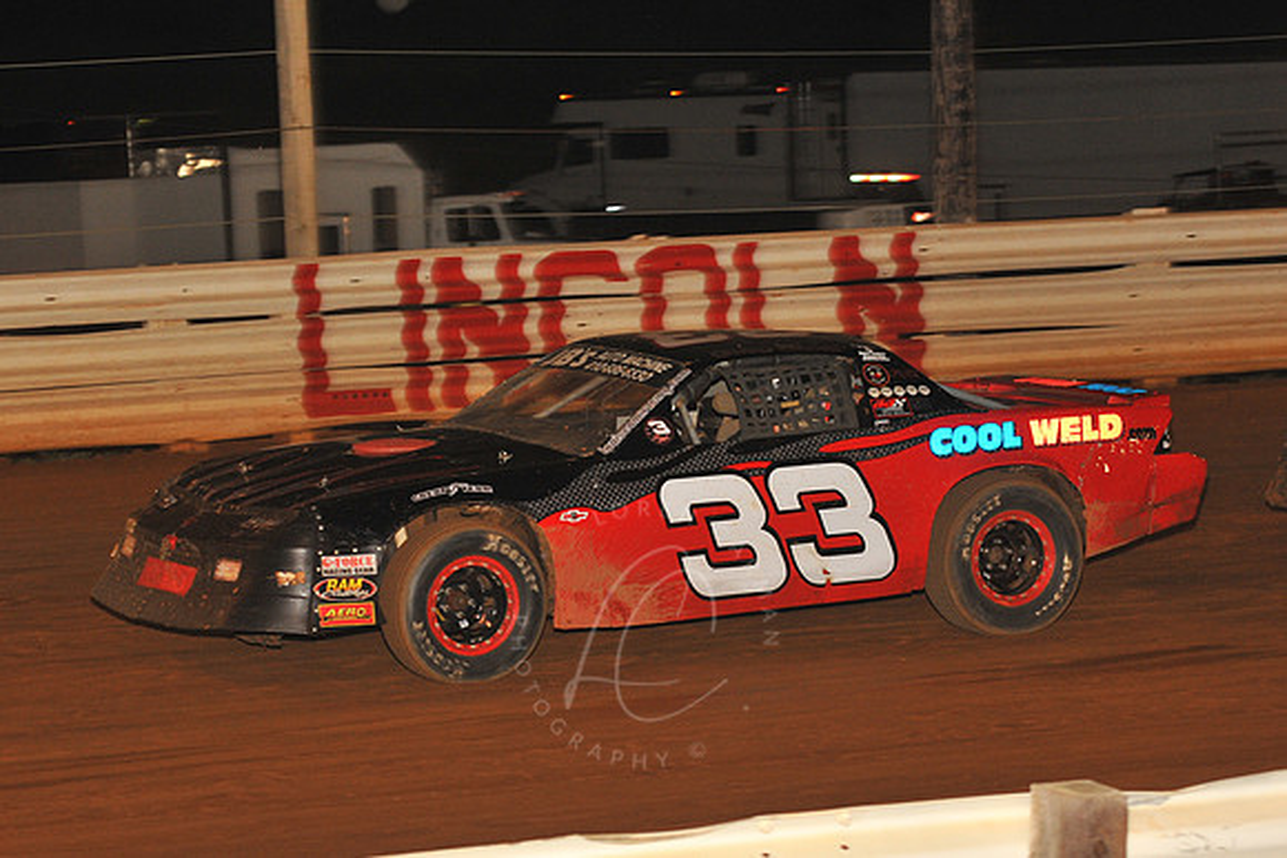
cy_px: 429
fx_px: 4291
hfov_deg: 17.1
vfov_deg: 11.4
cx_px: 644
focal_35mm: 120
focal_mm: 120
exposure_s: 1/320
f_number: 6.3
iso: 1250
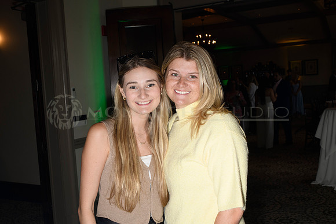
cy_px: 131
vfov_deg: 32.4
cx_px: 138
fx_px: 386
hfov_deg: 46.9
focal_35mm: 41
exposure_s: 1/80
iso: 640
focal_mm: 35
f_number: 8
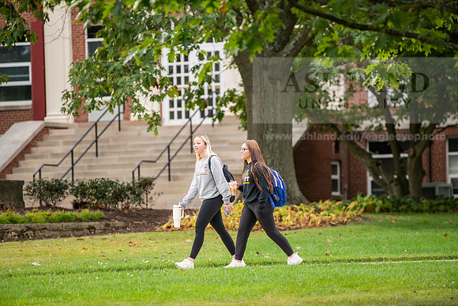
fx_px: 2545
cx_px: 229
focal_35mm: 200
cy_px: 153
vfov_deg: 6.9
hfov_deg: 10.3
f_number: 3.2
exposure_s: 1/250
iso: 250
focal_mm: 200
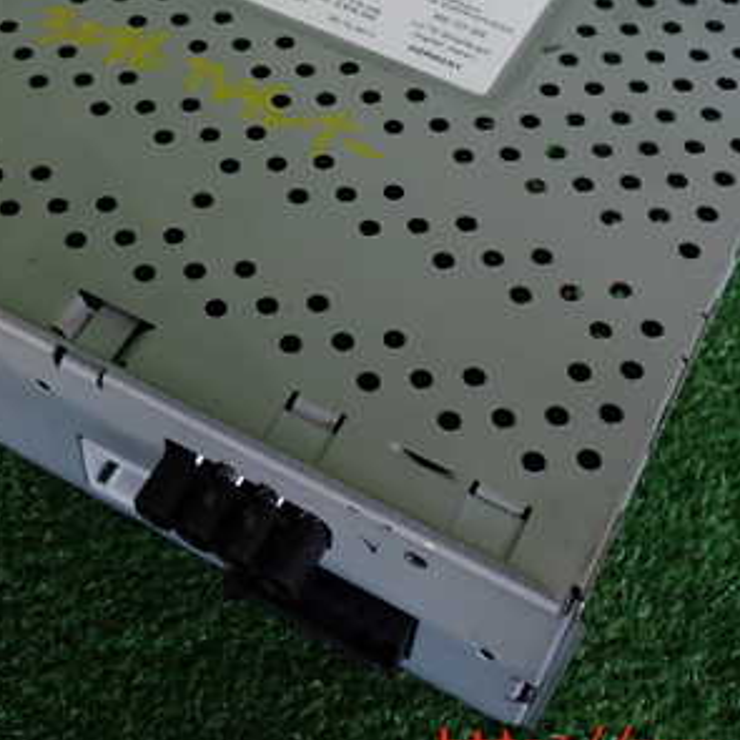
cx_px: 253
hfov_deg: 31.4
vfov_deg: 31.3
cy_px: 221
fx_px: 1306
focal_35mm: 54
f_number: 2.3
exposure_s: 1/80
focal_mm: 5.4
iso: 100
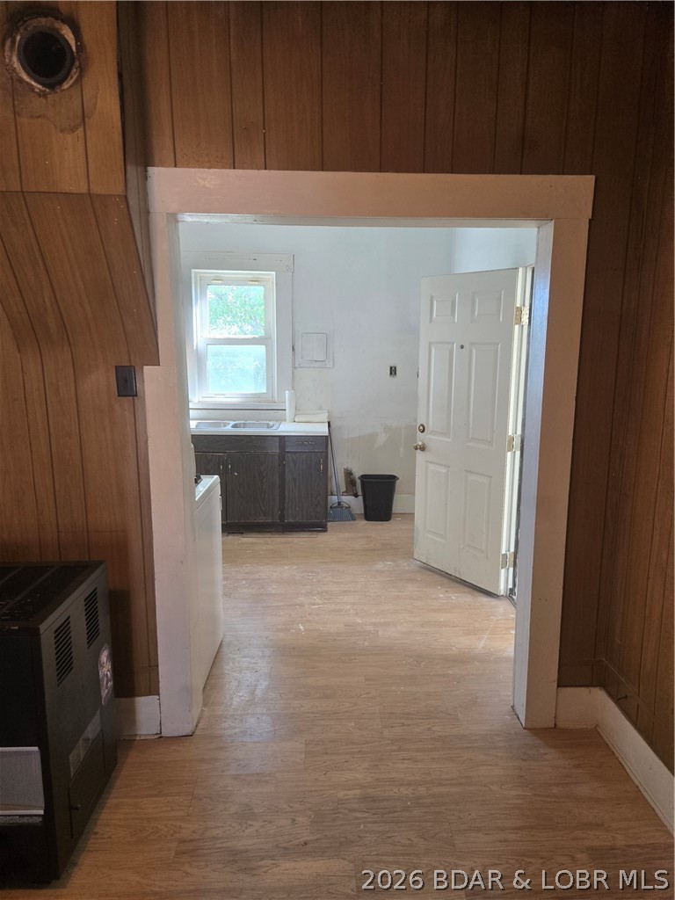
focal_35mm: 23
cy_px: 450
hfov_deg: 58.9
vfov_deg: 73.9
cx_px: 338
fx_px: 598
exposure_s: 1/120
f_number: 1.8
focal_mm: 5.4
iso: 160
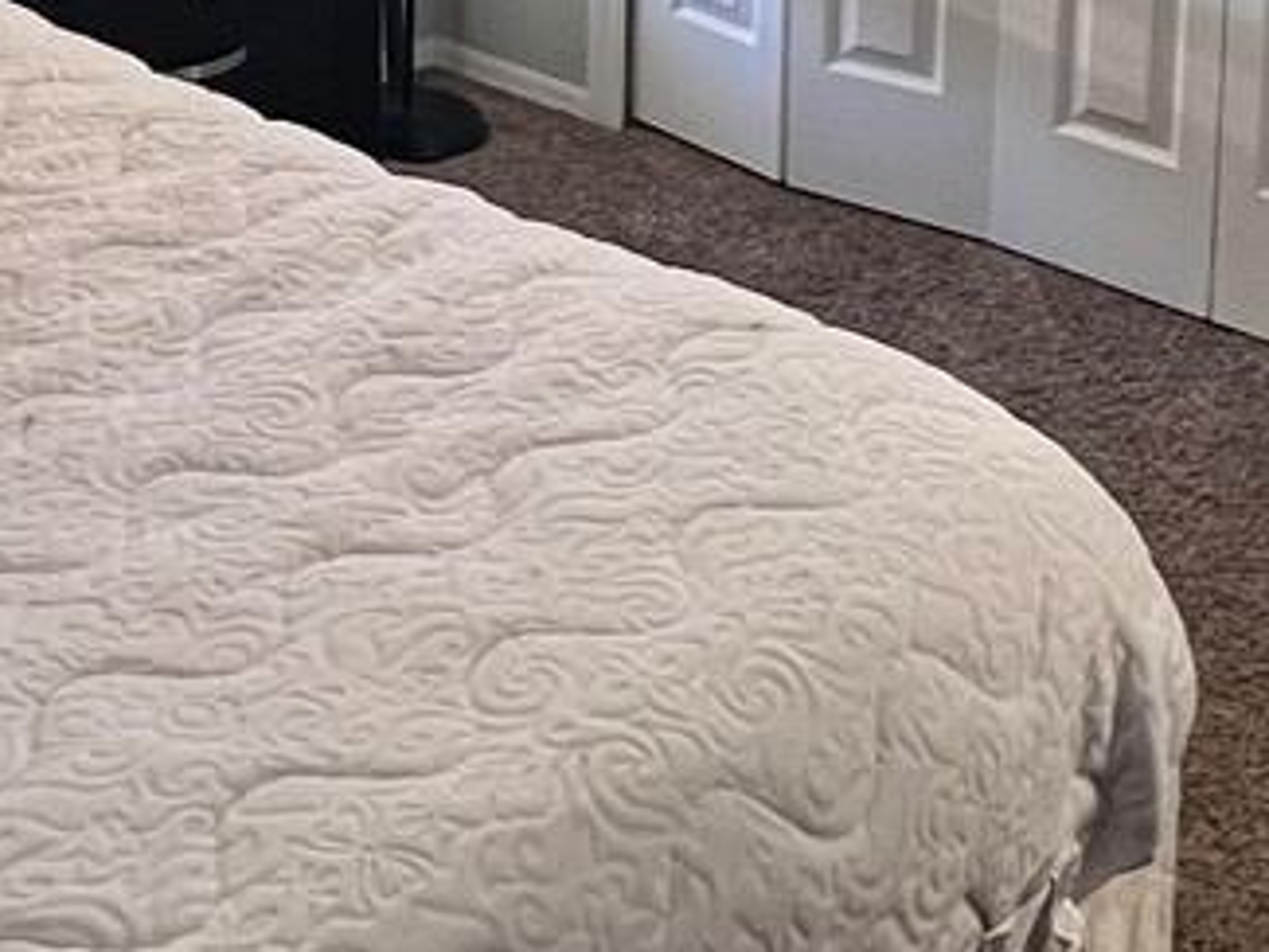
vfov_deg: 19.8
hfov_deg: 28.5
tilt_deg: -9.3
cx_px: 27
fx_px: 2347
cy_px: -480
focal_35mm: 64
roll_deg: +0.9
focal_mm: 1.57
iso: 160
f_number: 1.8
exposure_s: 1/120
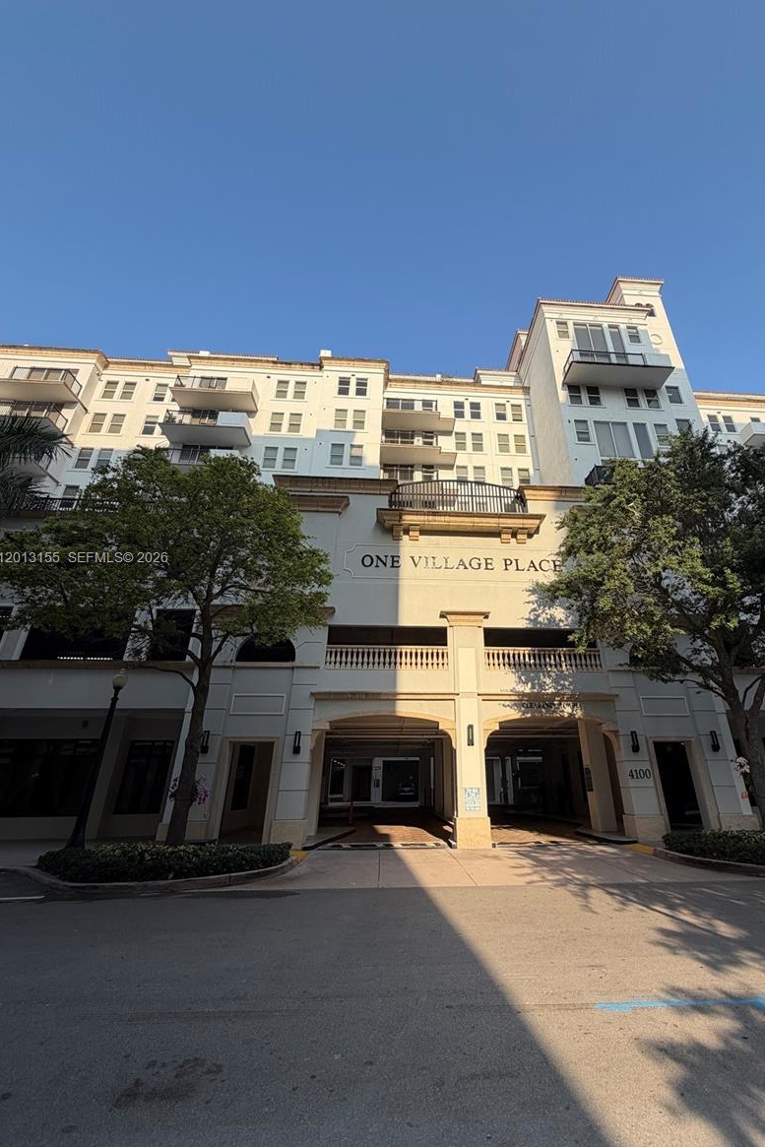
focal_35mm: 15
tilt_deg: +25.7
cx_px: 429
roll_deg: +0.9
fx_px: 478
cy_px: 559
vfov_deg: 100.4
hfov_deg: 77.0
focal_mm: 2.22
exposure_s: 1/770
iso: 40
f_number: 2.2
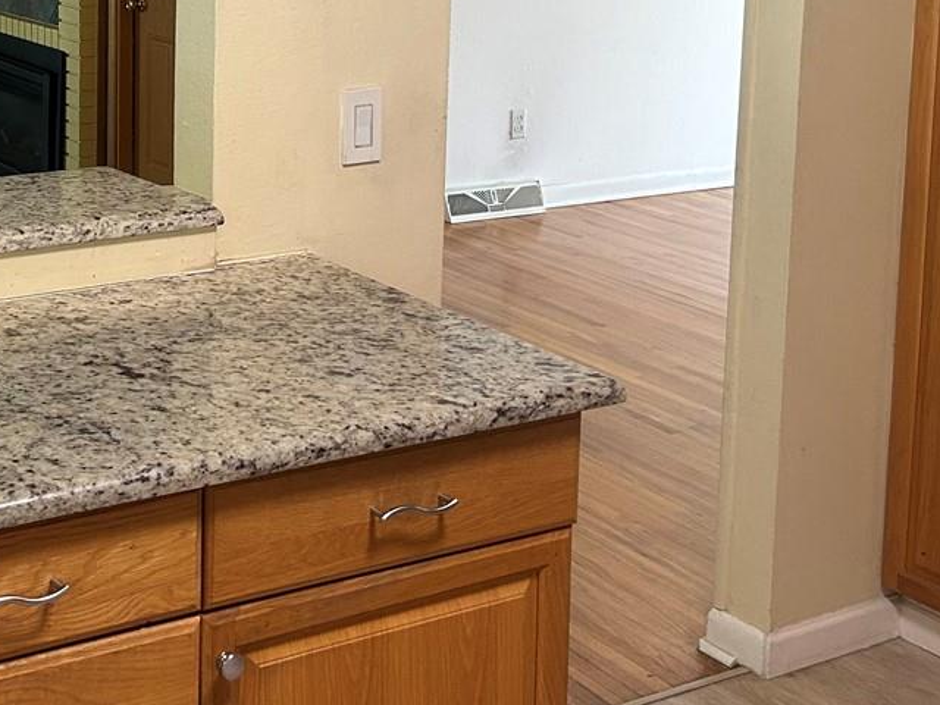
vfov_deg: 21.9
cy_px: 35
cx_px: 97
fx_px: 1765
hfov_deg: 28.7
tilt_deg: -7.5
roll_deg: +0.7
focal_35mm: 65
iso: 125
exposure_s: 1/62
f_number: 1.5
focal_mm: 5.7
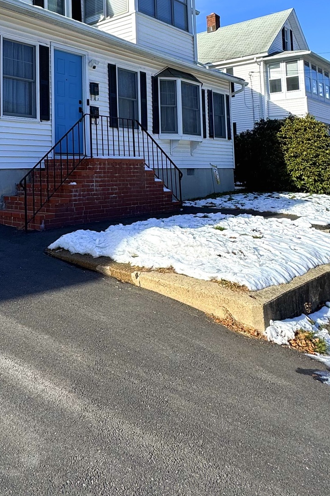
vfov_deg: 57.8
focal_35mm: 31
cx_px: 34
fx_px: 426
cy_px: 135
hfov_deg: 39.3
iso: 50
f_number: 2.2
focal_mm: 2.22
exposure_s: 1/1126
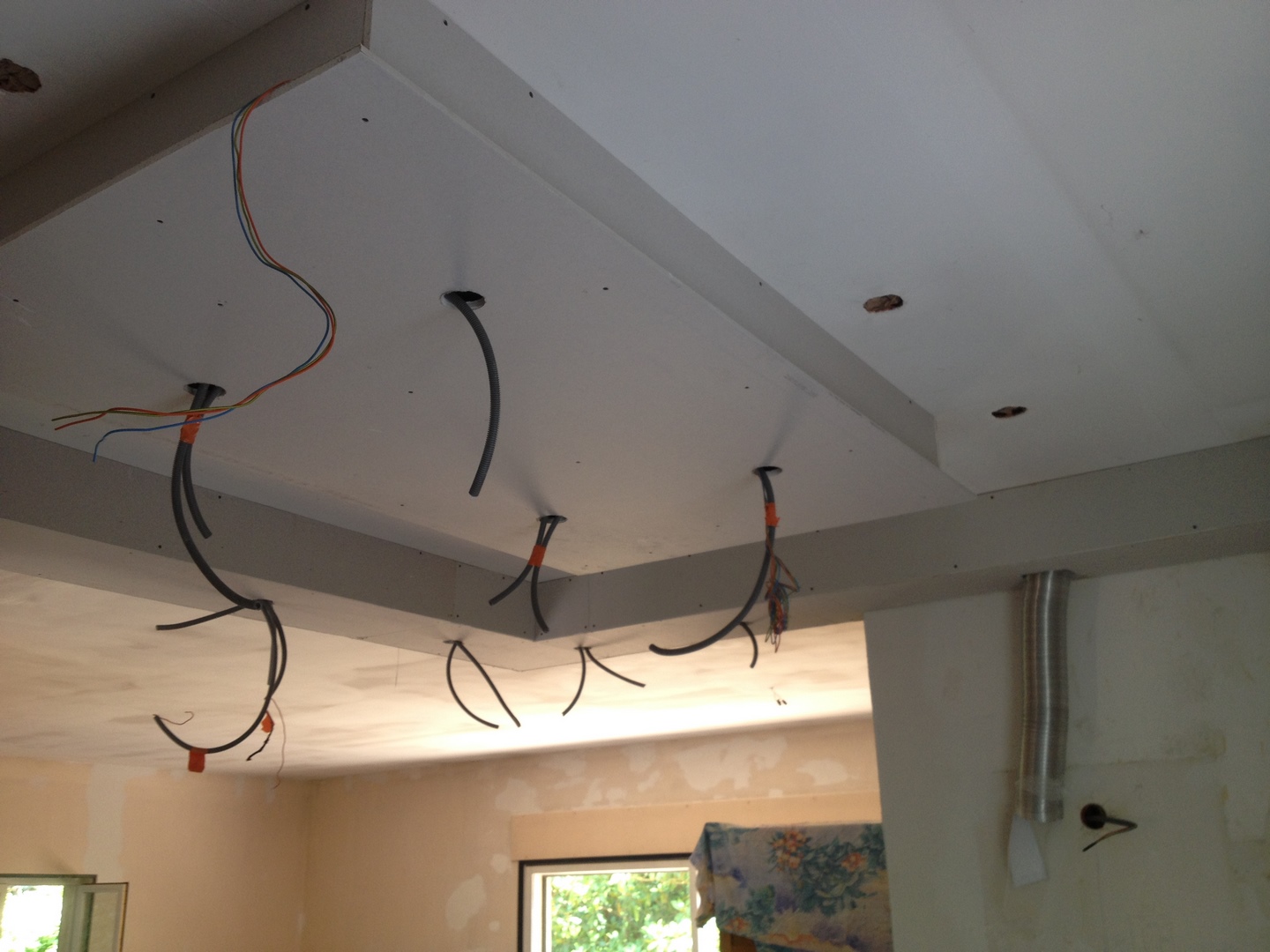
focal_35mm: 35
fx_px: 1284
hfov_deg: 52.6
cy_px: 476
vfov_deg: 40.7
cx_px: 635
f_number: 2.4
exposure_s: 1/30
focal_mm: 4.28
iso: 50
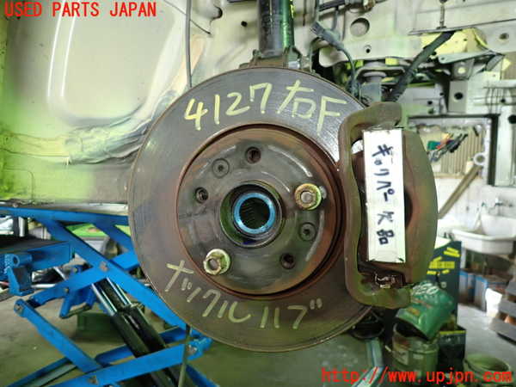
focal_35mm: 25
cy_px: 194
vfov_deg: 54.9
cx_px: 258
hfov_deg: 69.4
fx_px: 373
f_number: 2
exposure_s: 1/30
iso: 320
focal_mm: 4.5
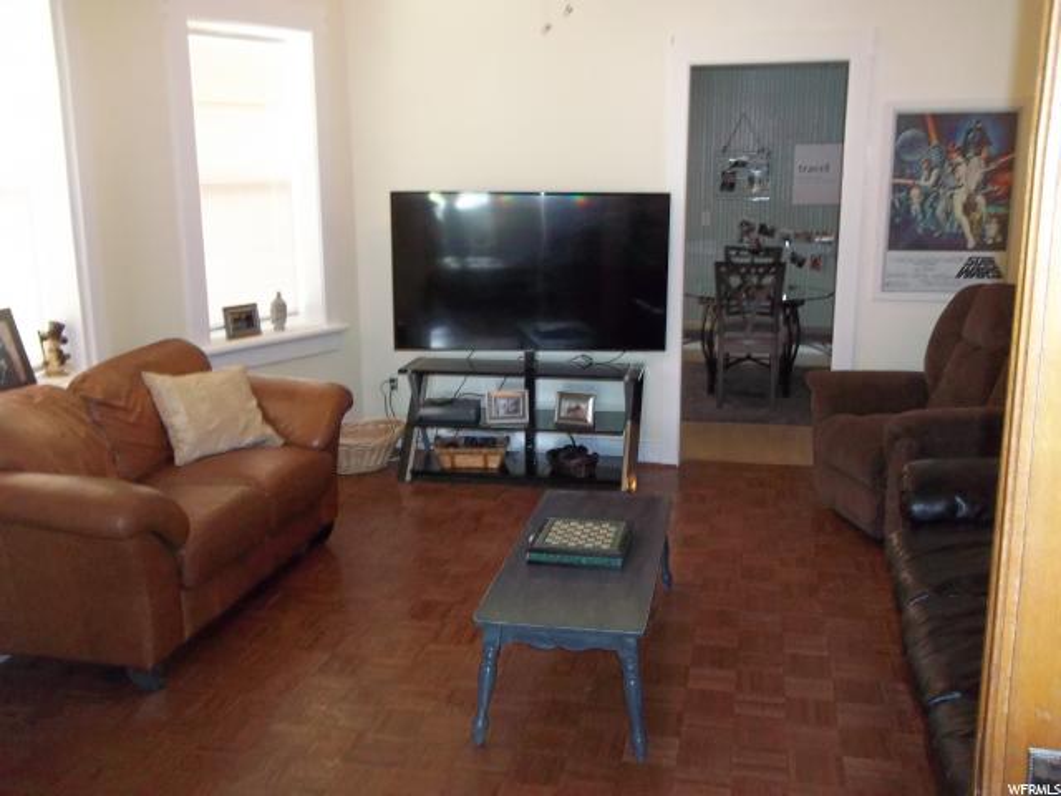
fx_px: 981
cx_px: 530
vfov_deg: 44.2
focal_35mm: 32
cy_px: 398
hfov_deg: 56.8
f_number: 2.9
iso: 320
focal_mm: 5.7
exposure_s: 1/30
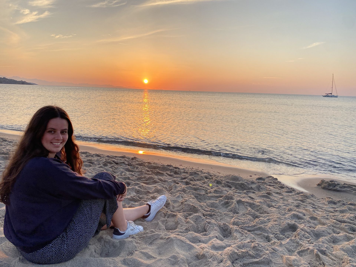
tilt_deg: -8.9
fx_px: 267
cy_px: 134
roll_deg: -2.2
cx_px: 178
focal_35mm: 26
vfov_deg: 53.1
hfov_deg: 67.3
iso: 32
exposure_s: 1/793
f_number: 1.8
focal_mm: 4.25
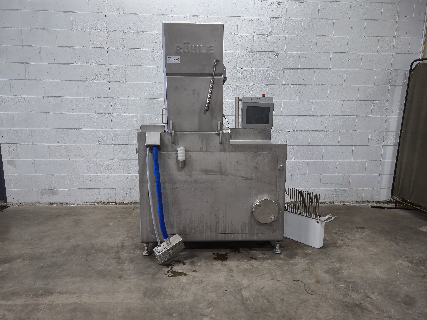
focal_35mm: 23
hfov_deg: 73.9
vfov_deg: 58.9
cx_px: 214
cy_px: 160
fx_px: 284
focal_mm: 5.4
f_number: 1.8
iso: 125
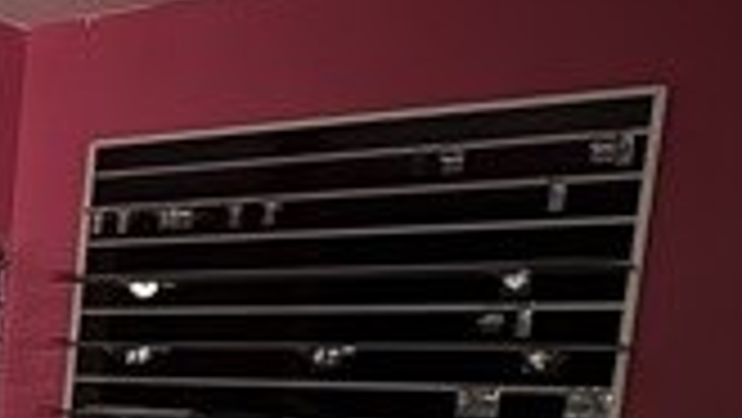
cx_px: -832
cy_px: 544
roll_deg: -0.7
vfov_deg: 15.5
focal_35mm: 74
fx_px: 1457
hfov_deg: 17.5
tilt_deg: -7.4
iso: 500
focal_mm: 2.22
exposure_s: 1/8
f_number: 2.2
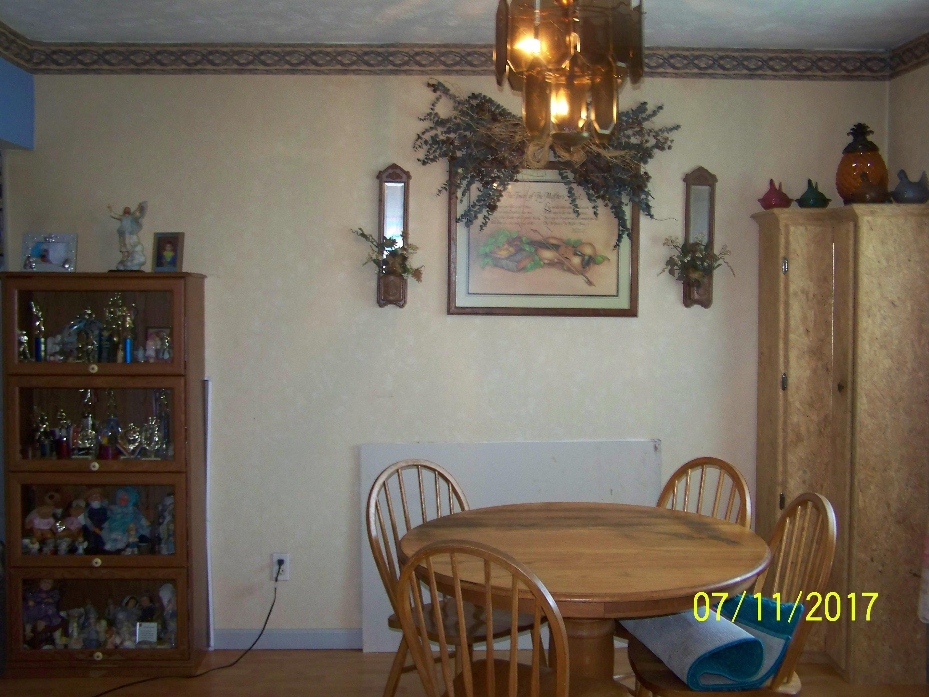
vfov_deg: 37.7
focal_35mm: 38
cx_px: 464
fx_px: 1020
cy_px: 348
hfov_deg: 49.0
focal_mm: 6.3
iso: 200
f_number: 2.8
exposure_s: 1/30
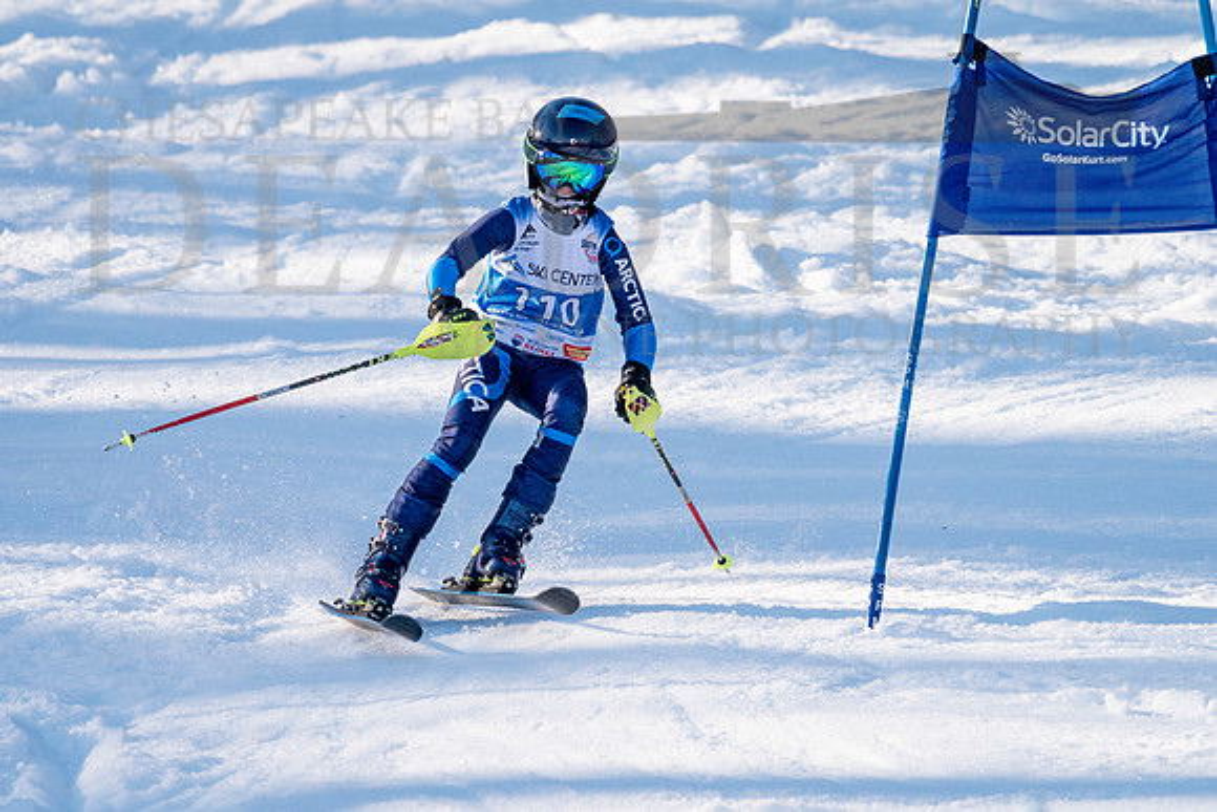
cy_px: 475
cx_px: 601
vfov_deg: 1.9
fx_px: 25032
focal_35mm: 740
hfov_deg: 2.8
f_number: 8
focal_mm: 560
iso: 1250
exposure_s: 1/2000
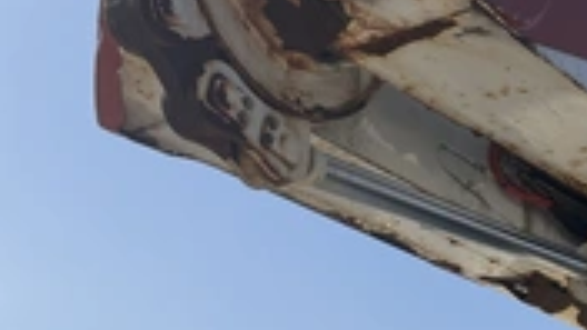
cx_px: 500
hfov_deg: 28.5
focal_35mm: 72
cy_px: 147
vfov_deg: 16.8
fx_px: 1121
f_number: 1.8
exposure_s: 1/2667
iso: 25
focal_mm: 3
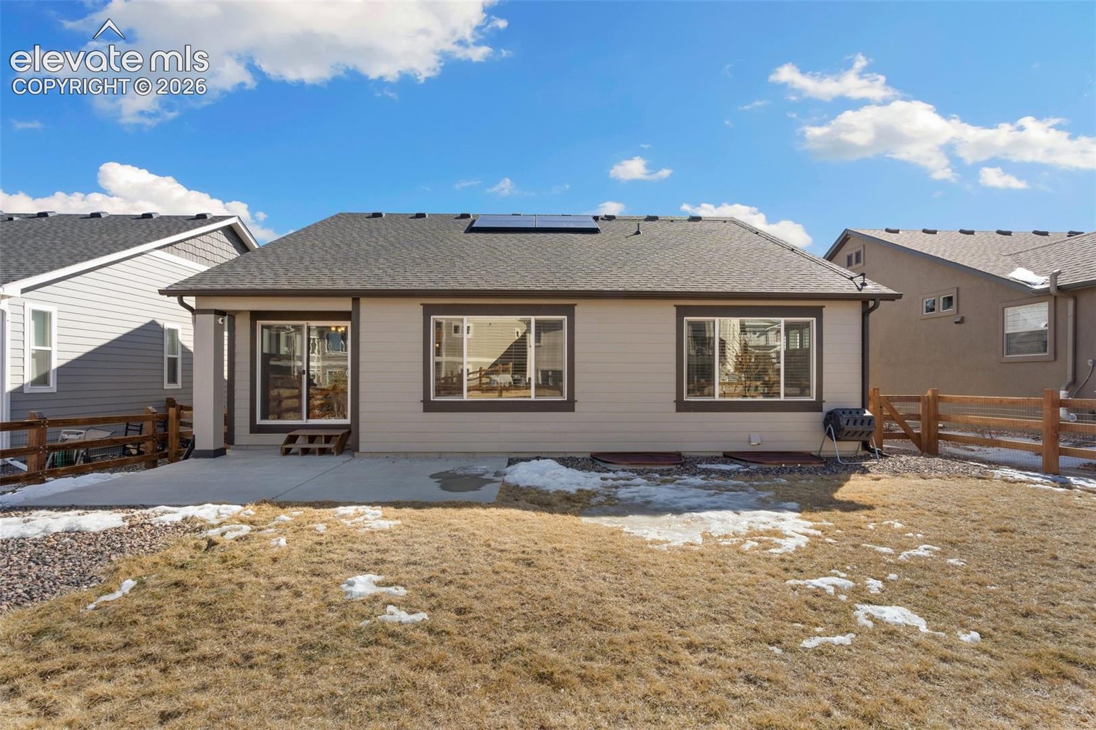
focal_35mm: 16
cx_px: 548
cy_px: 365
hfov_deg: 96.7
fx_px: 487
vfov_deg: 73.7
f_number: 11
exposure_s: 1/160
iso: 160
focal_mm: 16
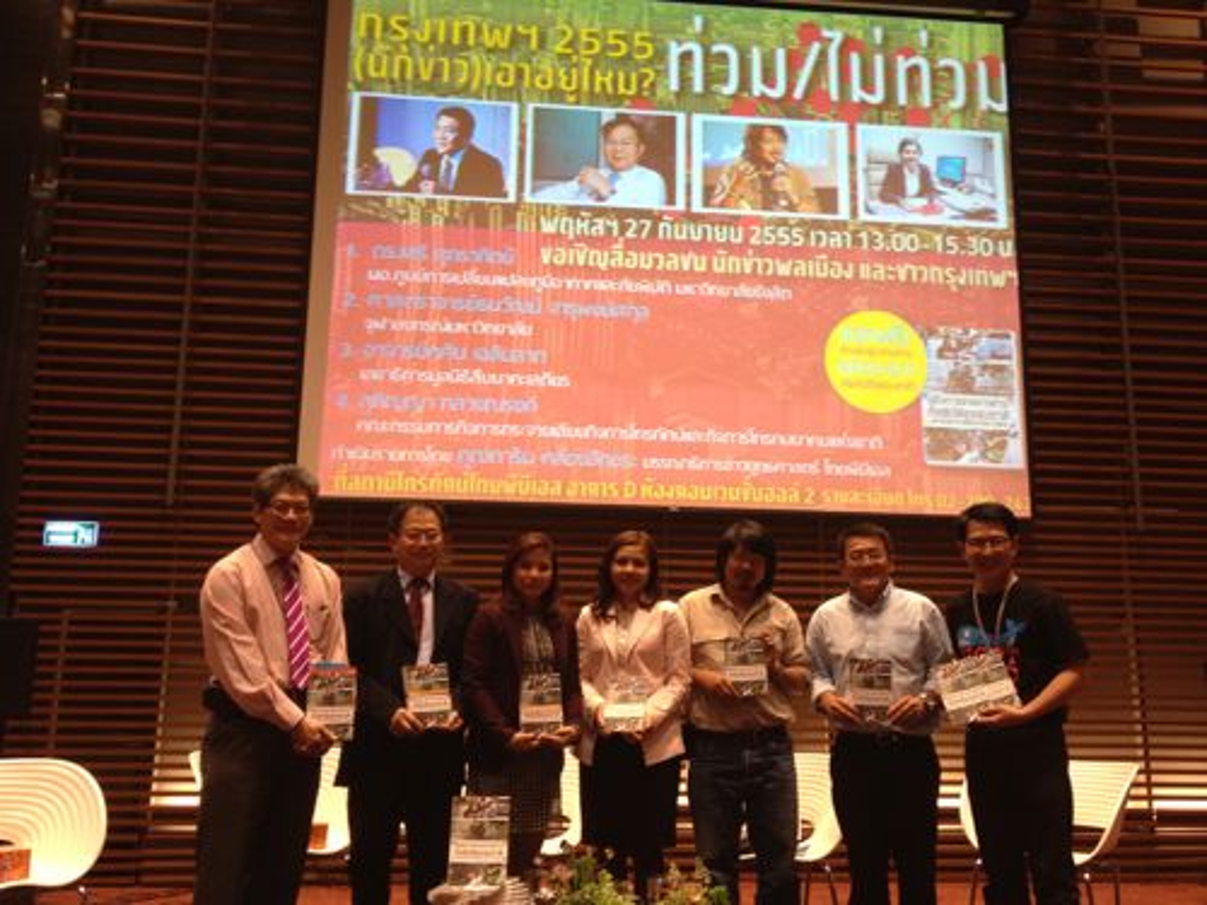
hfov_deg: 52.6
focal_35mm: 35
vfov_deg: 40.7
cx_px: 604
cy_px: 452
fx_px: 1220
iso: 160
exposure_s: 1/20
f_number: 2.4
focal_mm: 4.28
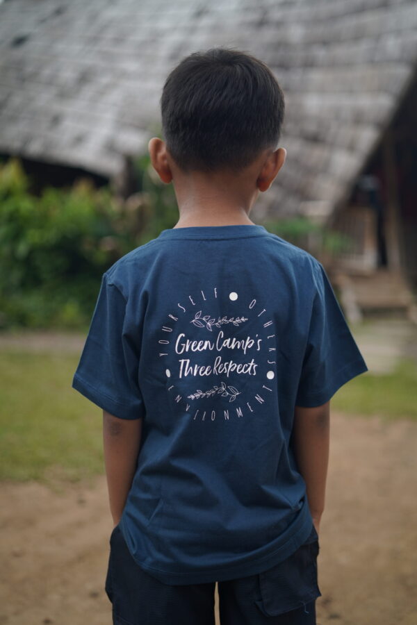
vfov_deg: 54.4
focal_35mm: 35
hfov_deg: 37.9
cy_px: 312
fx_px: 608
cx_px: 208
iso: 160
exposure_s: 1/320
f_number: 1.8
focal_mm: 35
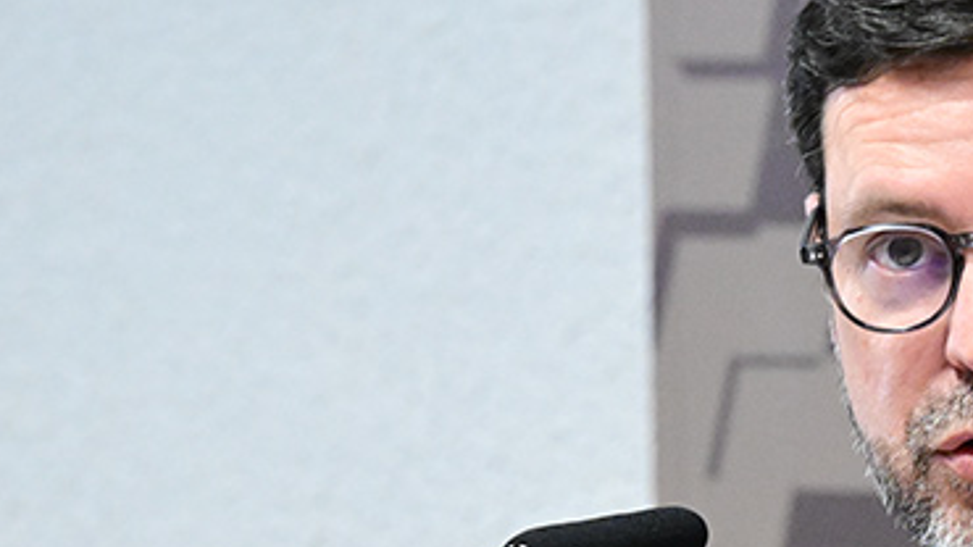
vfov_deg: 1.8
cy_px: 492
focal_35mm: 674
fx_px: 17387
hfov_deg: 3.2
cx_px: 1068
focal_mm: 185
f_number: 5.6
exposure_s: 1/160
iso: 5000
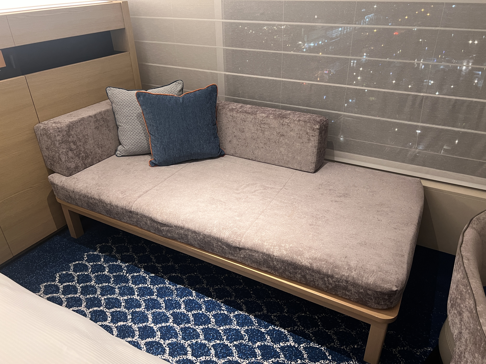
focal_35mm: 26
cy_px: 182
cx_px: 243
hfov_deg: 67.3
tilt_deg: -29.4
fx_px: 365
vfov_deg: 53.1
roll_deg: +1.5
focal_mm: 5.7
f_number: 1.5
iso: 160
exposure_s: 1/50
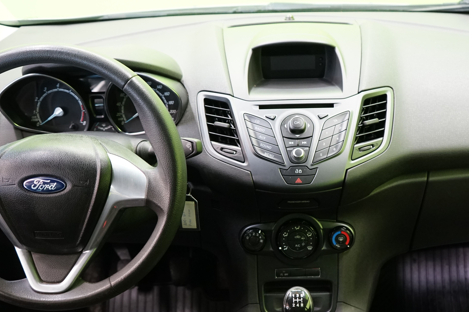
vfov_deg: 28.5
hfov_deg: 41.7
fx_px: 612
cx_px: 283
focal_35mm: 47
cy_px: 201
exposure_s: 1/20
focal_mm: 30
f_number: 4
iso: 2000
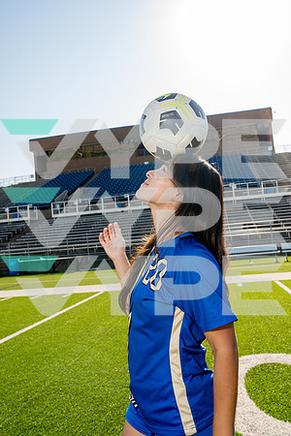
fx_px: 400
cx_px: 146
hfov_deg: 40.0
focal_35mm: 33
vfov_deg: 57.2
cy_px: 218
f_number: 10
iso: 320
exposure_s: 1/250
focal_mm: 33
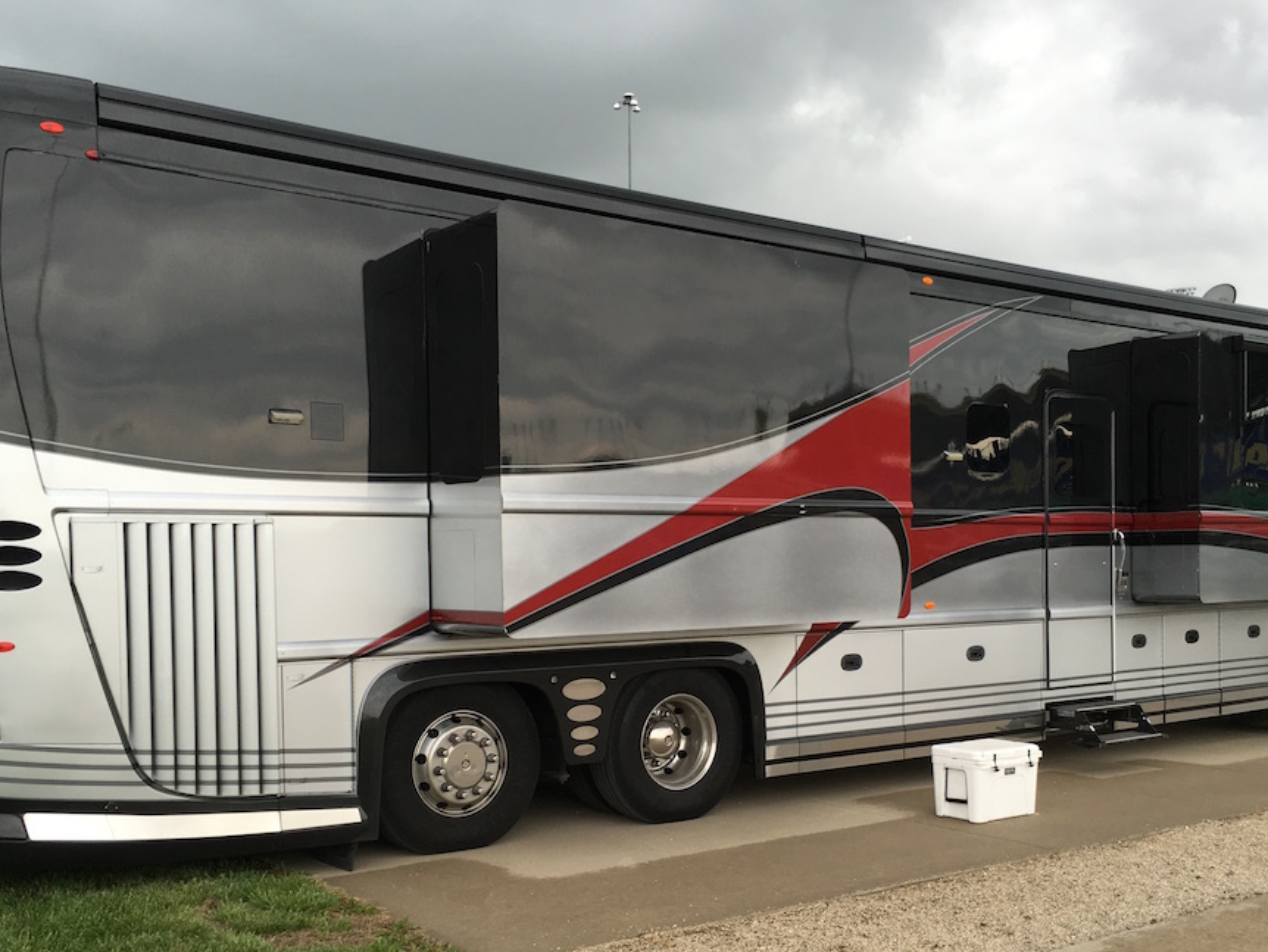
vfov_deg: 38.4
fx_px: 1356
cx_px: 681
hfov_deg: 50.1
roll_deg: +1.5
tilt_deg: -1.2
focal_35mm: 37
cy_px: 600
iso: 32
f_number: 2.2
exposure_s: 1/120
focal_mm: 4.15
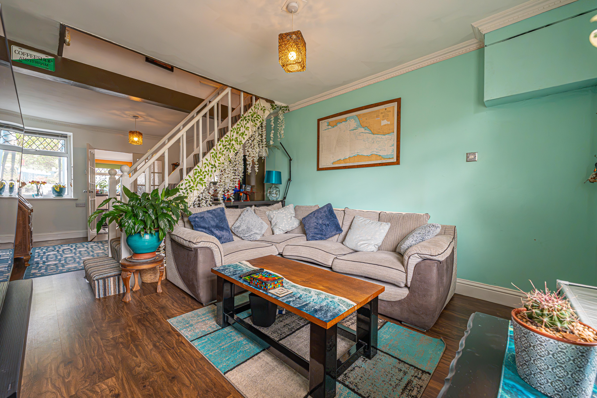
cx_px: 298
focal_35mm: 14
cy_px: 199
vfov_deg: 81.2
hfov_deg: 104.3
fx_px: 232
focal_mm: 14
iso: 2000
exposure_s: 1/100
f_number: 7.1
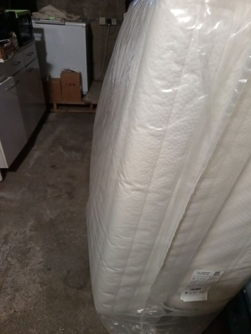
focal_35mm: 24
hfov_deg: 56.8
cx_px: 126
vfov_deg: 71.6
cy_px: 167
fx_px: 232
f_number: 1.75
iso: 3065
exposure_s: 1/20
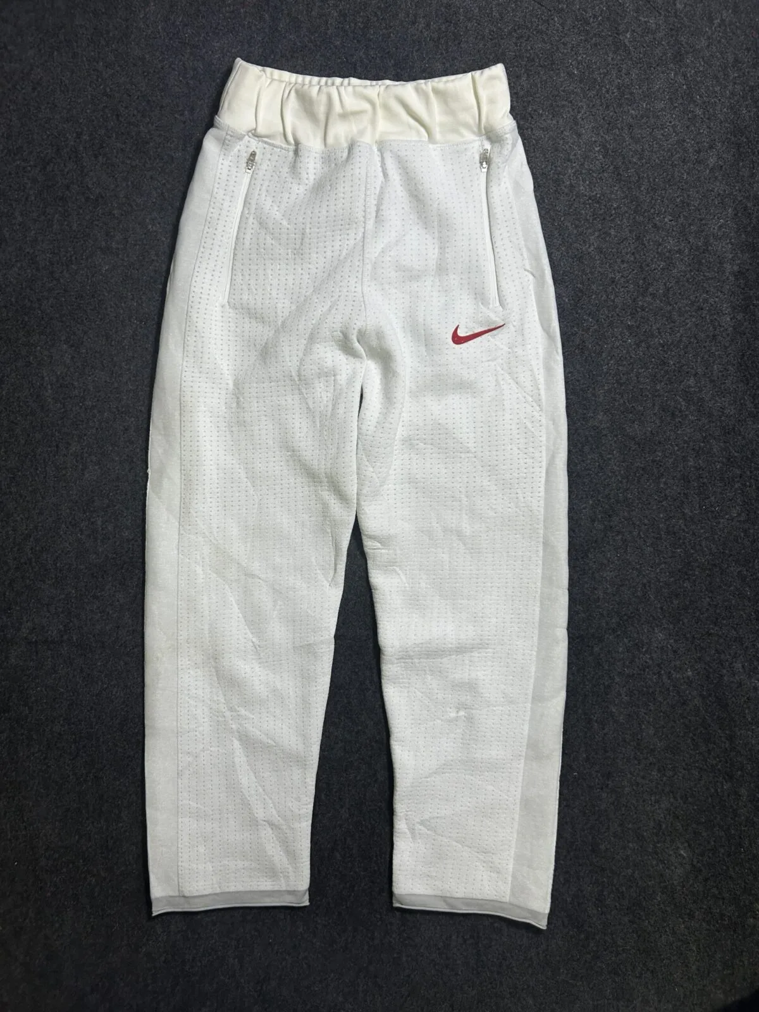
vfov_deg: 67.3
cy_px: 506
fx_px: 760
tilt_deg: -66.2
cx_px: 380
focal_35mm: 26
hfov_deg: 53.1
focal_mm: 5.7
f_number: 1.5
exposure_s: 1/100
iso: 100
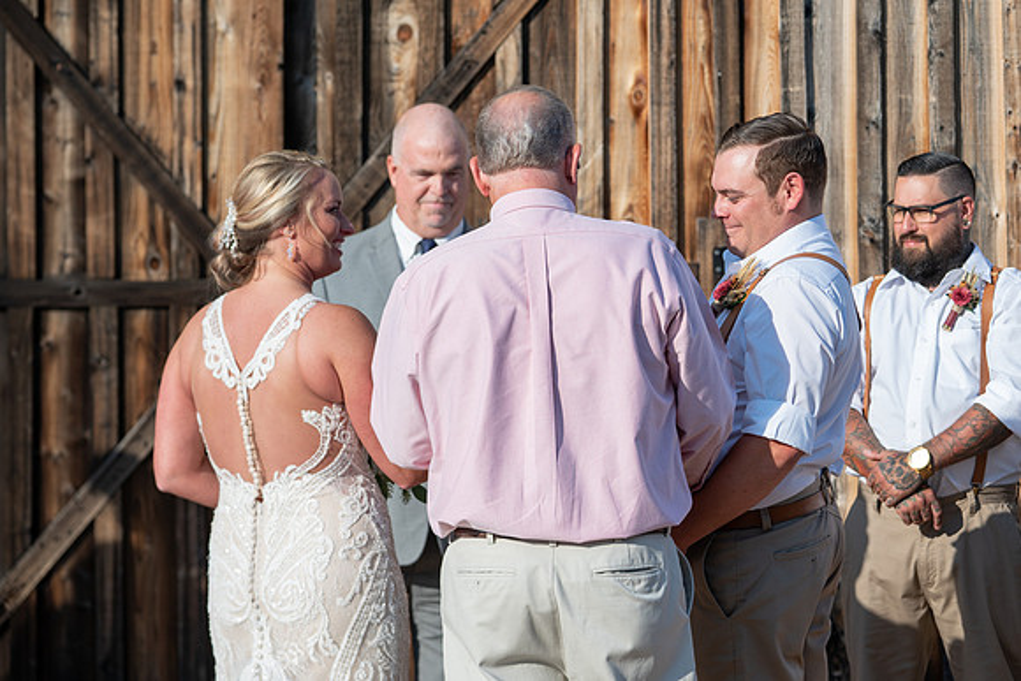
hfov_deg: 17.3
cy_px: 270
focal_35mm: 118
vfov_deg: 11.6
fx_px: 3352
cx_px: 615
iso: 100
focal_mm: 98
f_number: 4
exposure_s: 1/800
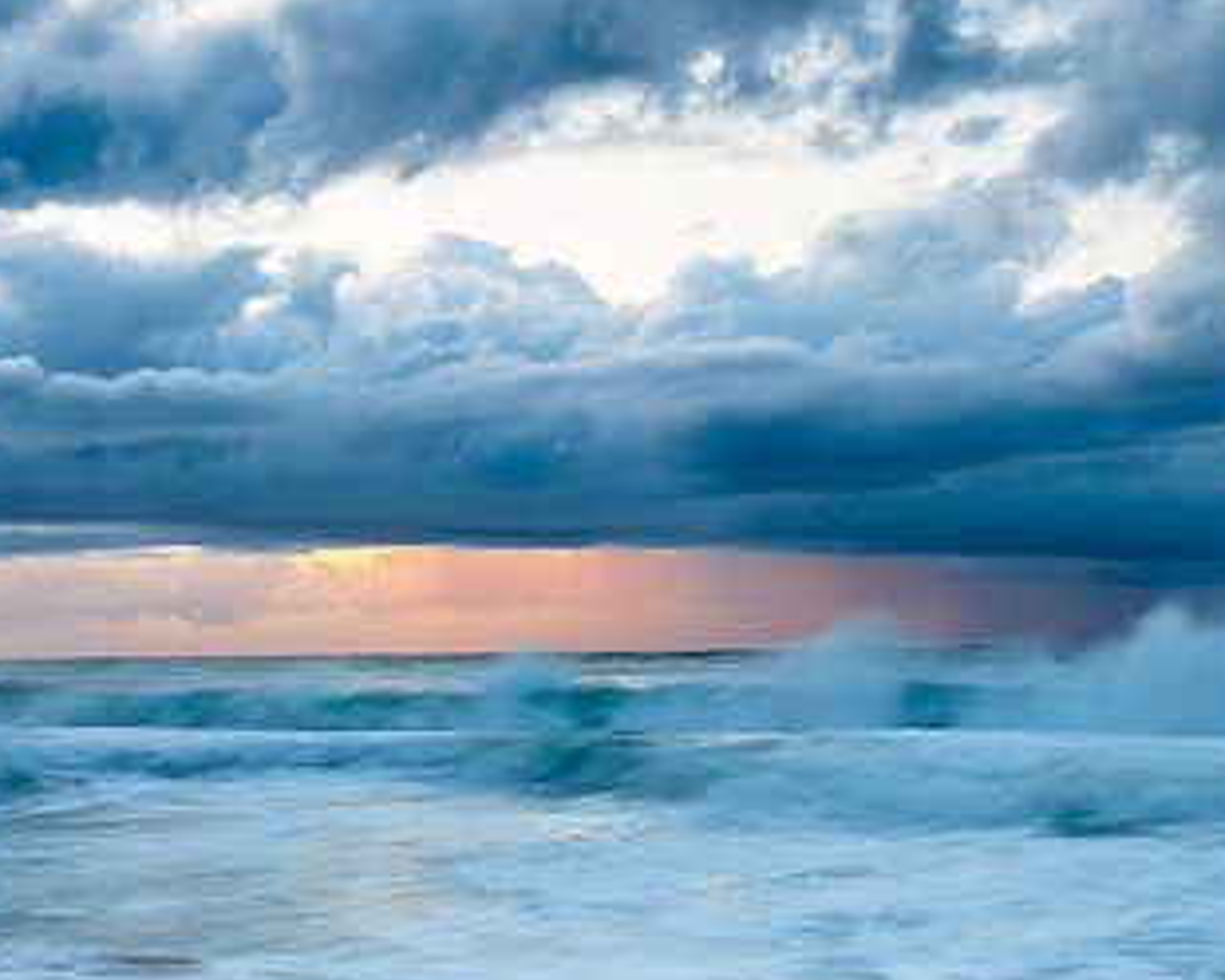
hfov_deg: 28.0
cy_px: 531
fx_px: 2429
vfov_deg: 22.8
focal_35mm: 67
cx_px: 335
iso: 50
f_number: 14
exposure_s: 1.3
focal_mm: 38
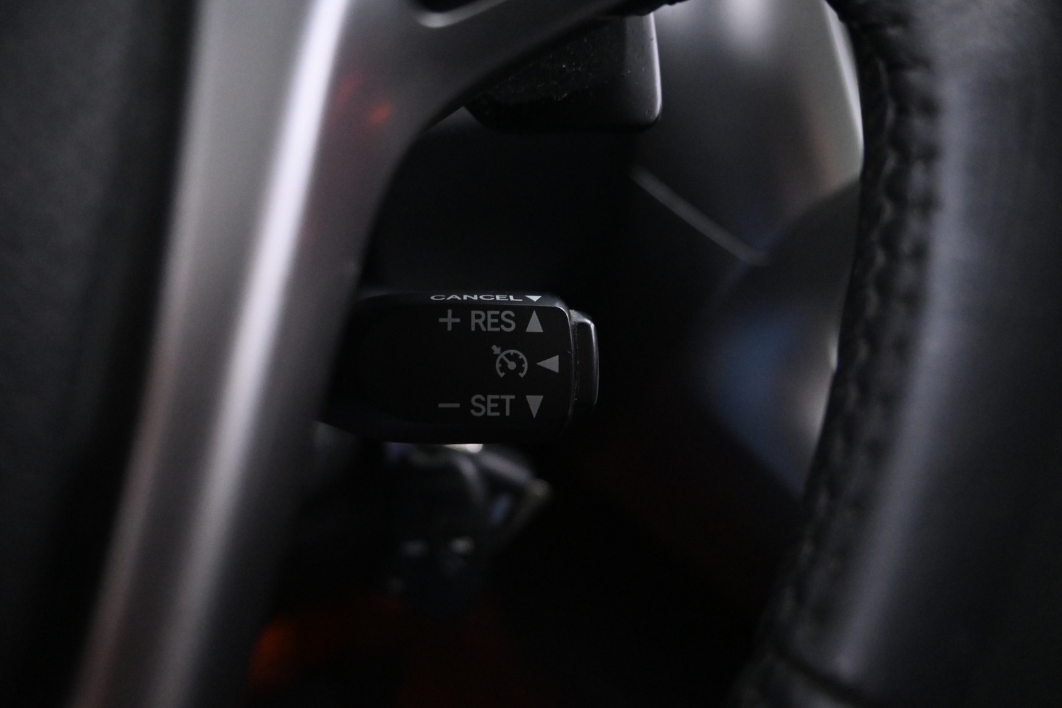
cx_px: 531
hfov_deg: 65.9
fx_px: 819
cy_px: 354
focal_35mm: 28
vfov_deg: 46.8
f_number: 3.8
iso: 5000
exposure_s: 1/20
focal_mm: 18.5
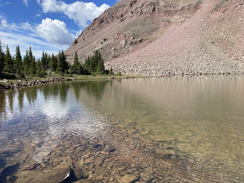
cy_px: 92
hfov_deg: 67.3
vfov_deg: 53.1
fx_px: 183
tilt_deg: -7.9
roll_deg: +0.3
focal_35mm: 26
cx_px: 122
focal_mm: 5.1
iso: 50
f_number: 1.6
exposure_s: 1/3788
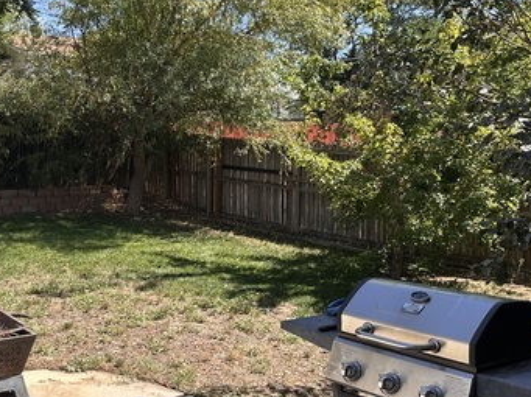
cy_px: 162
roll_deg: +0.1
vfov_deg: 30.8
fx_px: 720
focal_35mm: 47
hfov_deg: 39.6
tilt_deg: -1.3
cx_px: 150
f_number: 1.78
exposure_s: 1/1639
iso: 80
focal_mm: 6.86
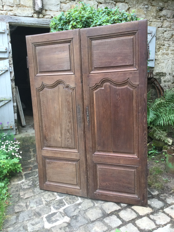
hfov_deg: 45.4
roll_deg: +0.1
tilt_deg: -11.3
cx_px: 87
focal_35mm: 31
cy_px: 116
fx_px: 208
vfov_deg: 58.4
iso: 32
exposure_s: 1/33
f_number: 2.4
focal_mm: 3.3
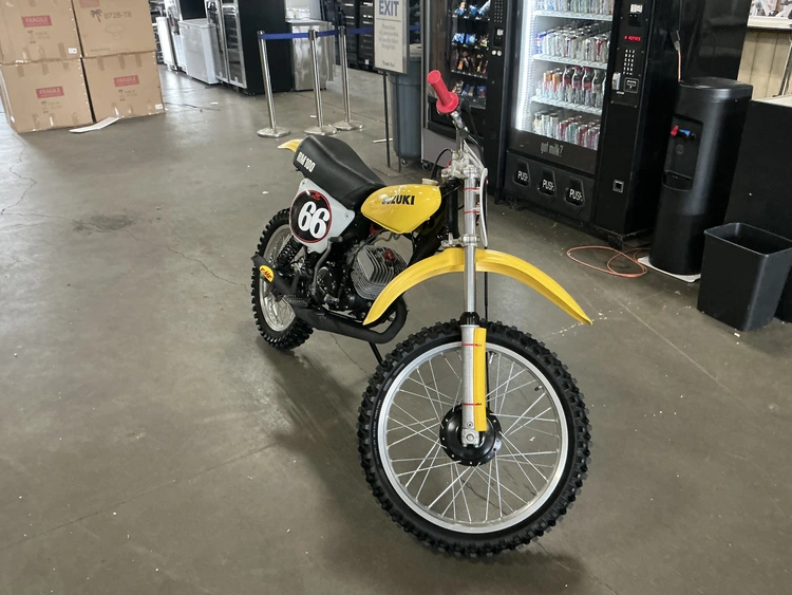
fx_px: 641
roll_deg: +1.8
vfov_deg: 49.8
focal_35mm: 28
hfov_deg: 63.4
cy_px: 298
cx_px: 396
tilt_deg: -26.0
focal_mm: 3
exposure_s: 1/60
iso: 250
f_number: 1.8
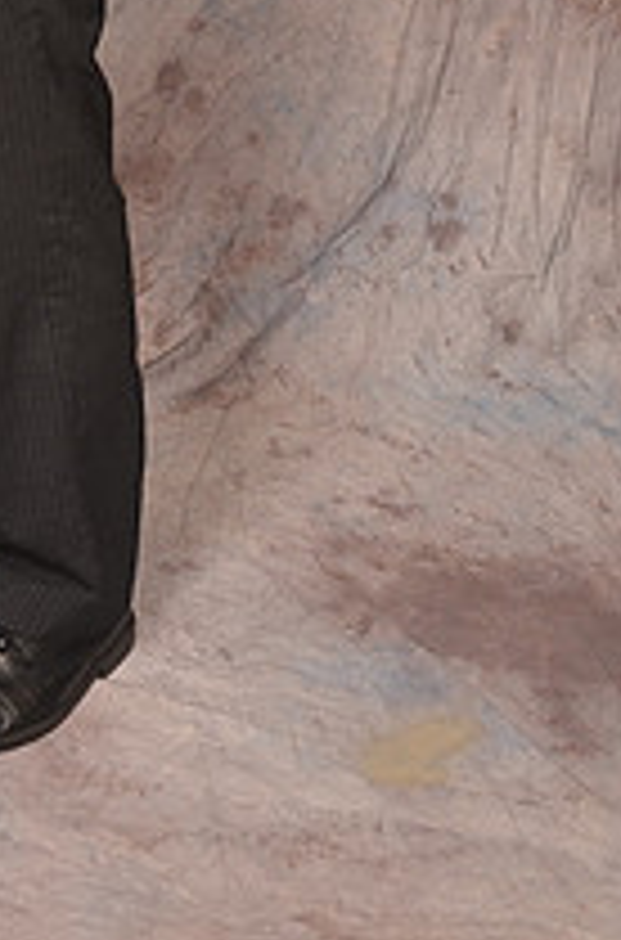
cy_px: -346
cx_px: -238
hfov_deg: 13.0
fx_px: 2605
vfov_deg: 18.7
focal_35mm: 100
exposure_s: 1/60
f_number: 5.6
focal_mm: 24
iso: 200
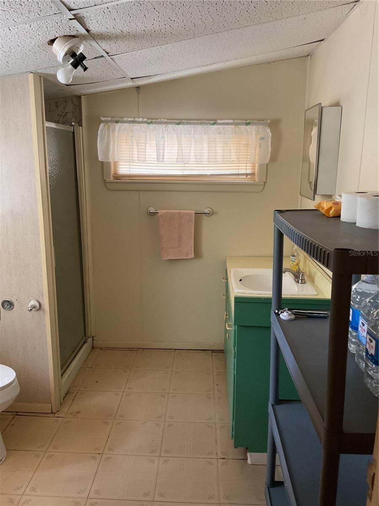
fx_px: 423
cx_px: 190
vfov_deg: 61.7
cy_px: 253
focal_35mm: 29
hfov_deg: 48.2
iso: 250
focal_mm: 3
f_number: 1.8
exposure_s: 1/60
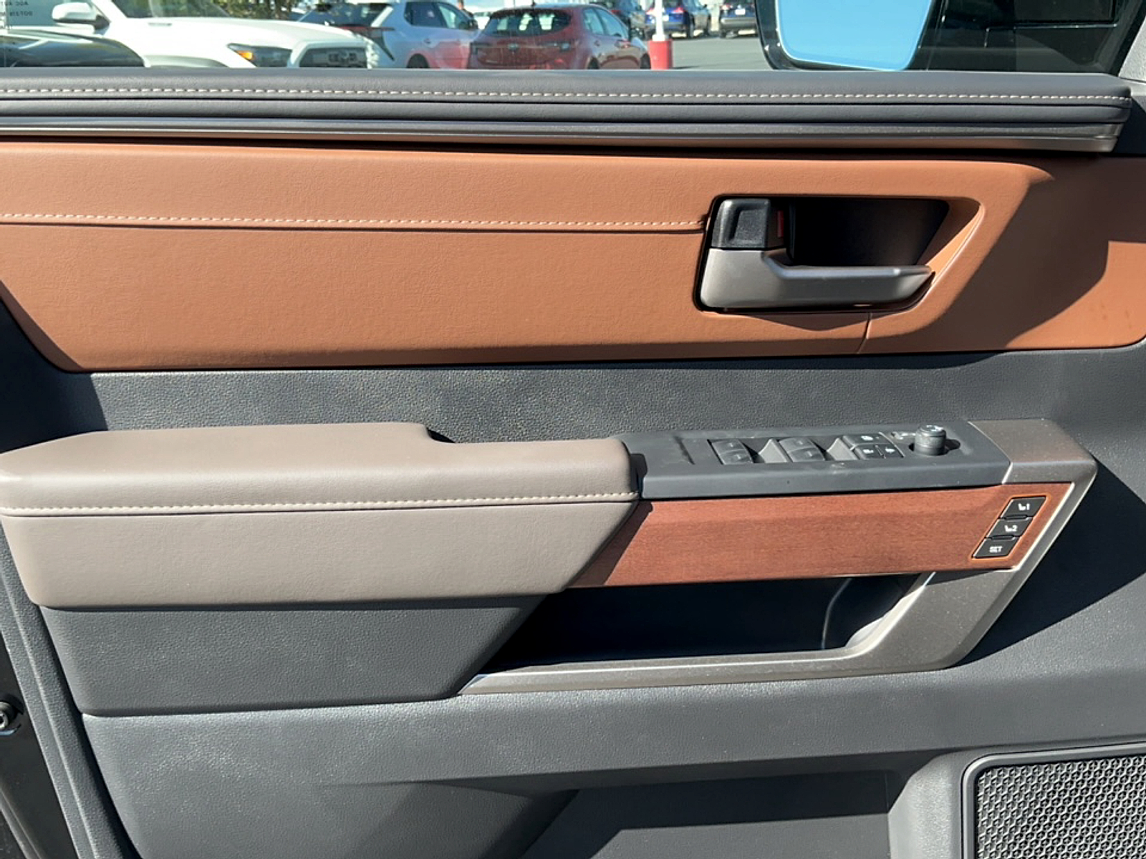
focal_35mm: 30
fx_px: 993
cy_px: 430
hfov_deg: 60.0
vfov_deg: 46.8
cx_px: 573
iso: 25
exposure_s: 1/342
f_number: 1.8
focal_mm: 3
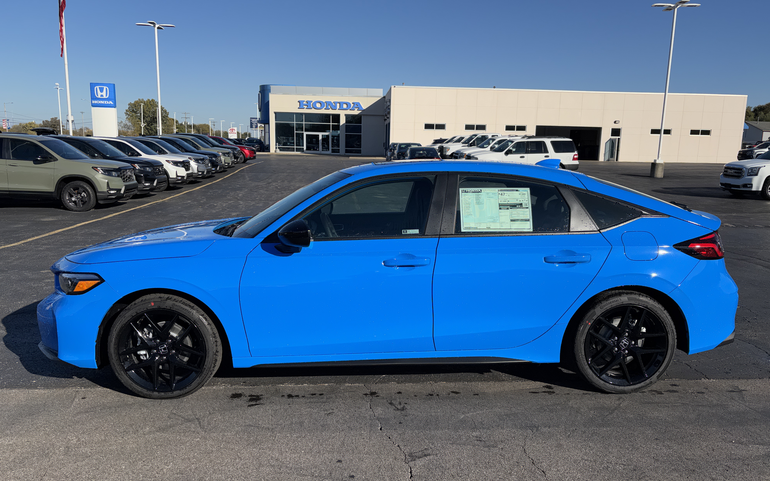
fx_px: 588
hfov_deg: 66.5
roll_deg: -0.8
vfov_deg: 44.5
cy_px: 253
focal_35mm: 28
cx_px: 390
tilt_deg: -10.5
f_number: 1.6
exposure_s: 1/3413
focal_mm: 5.96
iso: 50
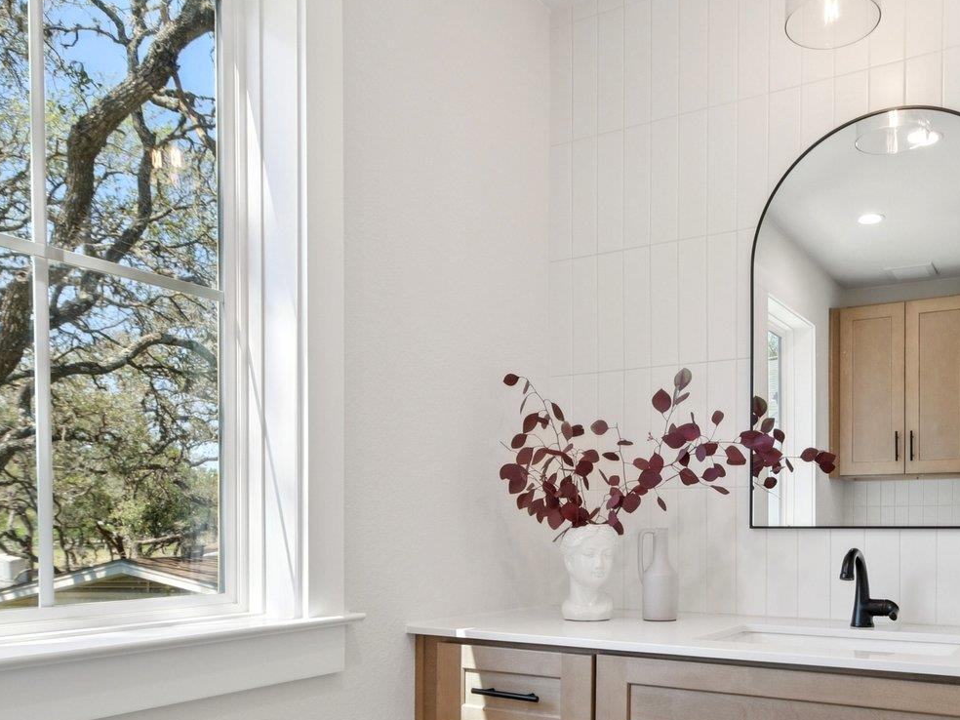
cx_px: 621
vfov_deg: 46.0
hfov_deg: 58.9
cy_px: 487
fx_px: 832
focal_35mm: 30
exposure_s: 1/60
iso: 400
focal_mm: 10
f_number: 8
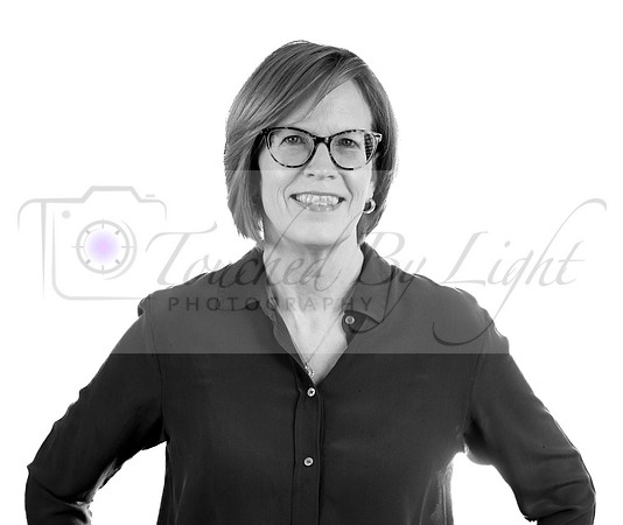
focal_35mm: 91
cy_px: 250
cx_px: 318
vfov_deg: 17.3
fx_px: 1721
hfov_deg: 20.5
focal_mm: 75
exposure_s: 1/500
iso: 400
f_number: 7.1
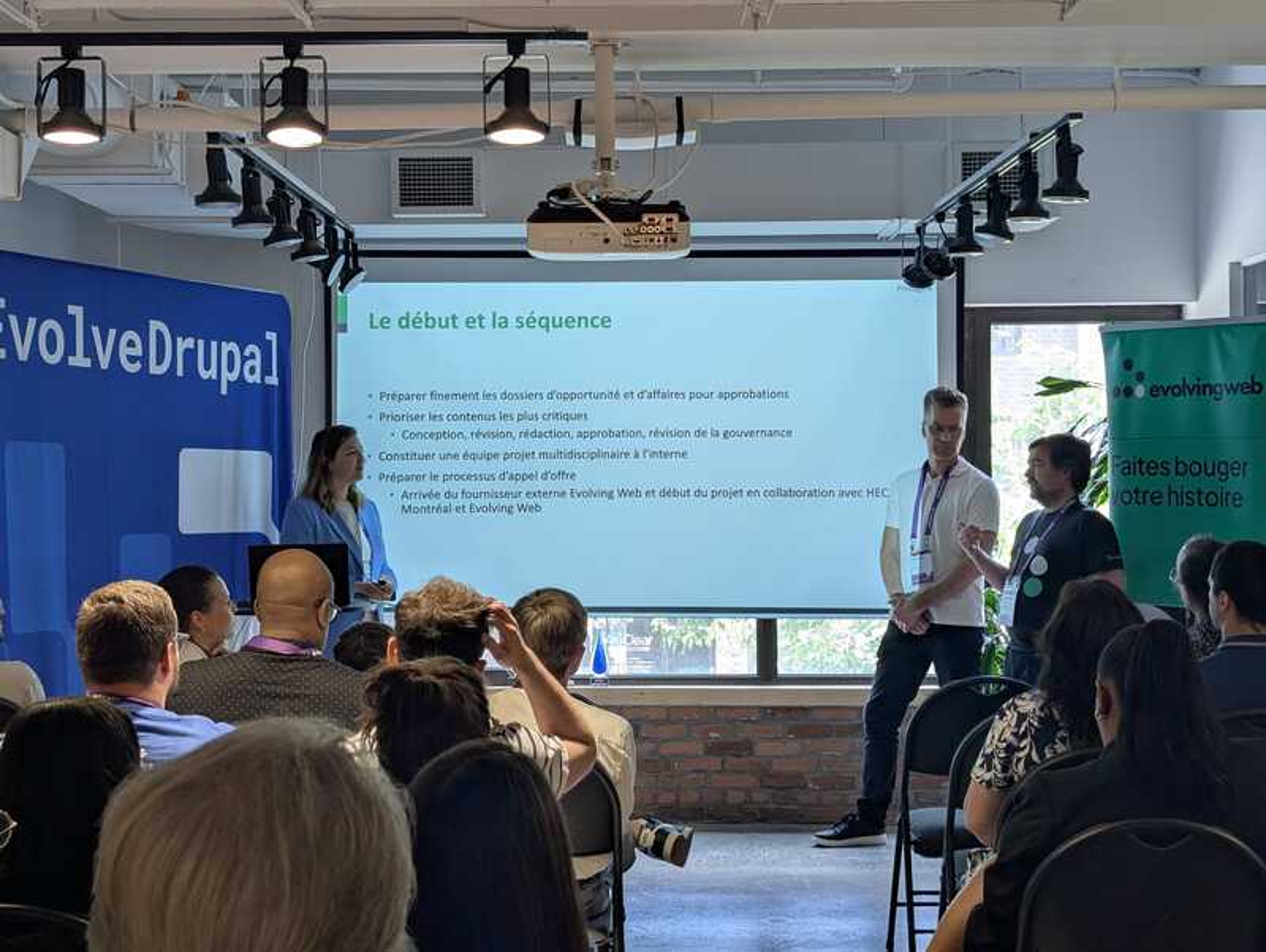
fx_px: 1794
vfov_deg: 29.7
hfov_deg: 38.9
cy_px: 476
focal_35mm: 49
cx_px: 633
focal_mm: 6.9
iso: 32
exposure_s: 1/60
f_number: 1.68
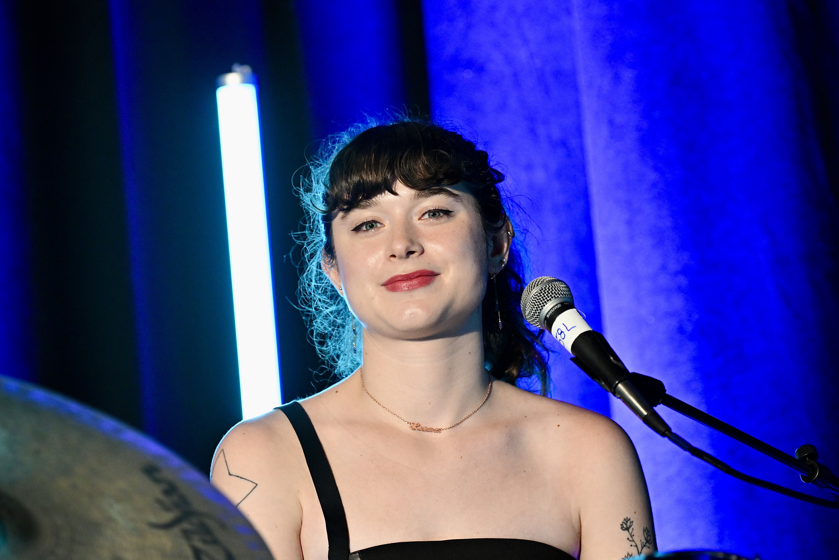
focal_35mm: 266
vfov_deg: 5.2
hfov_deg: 7.7
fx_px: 6199
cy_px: 257
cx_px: 458
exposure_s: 1/200
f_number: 2.8
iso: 2200
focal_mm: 170
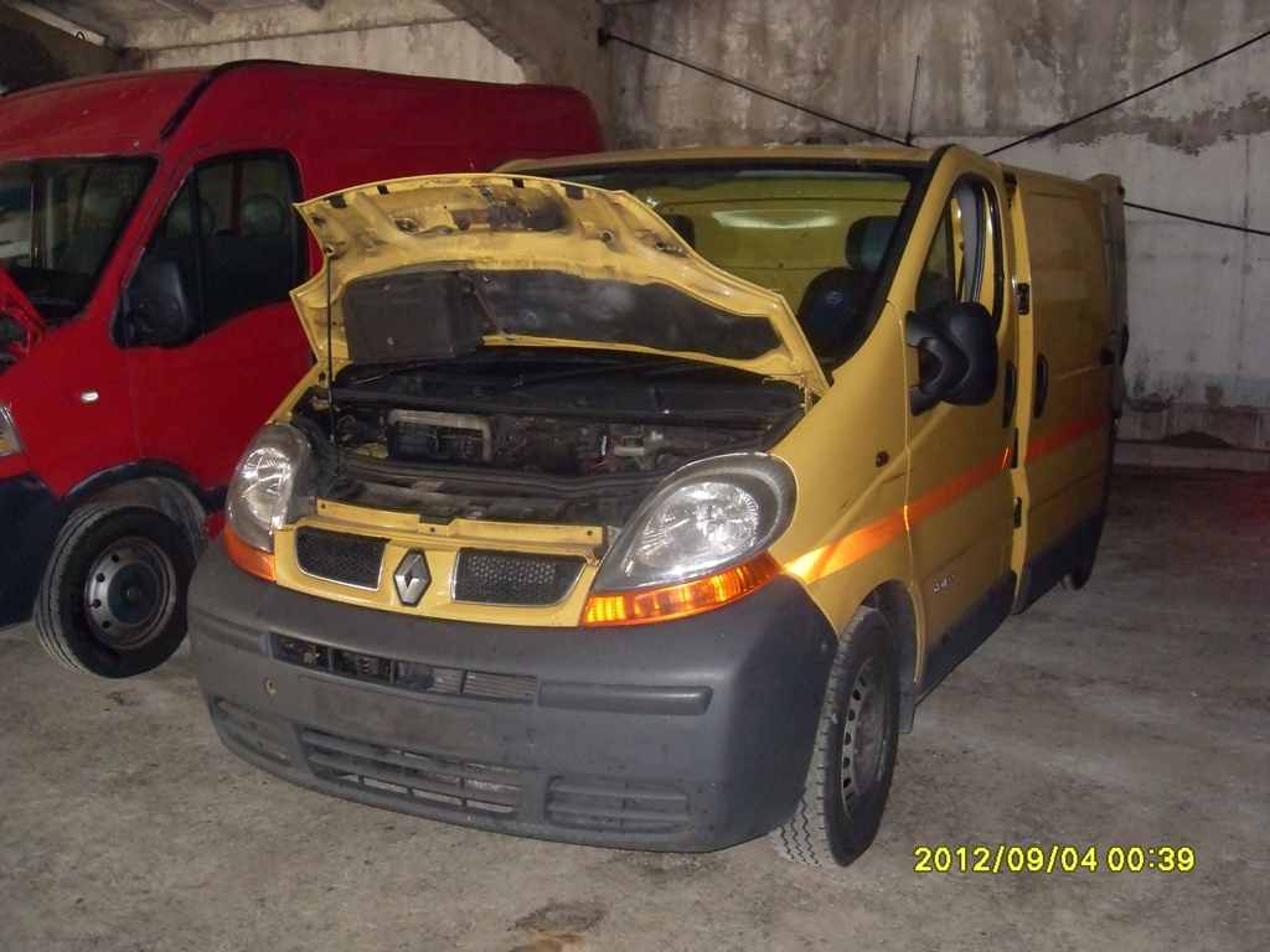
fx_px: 1357
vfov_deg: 38.7
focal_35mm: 37
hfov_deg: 50.1
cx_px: 635
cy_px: 476
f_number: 2.8
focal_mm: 6.3
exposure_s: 1/45
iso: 320
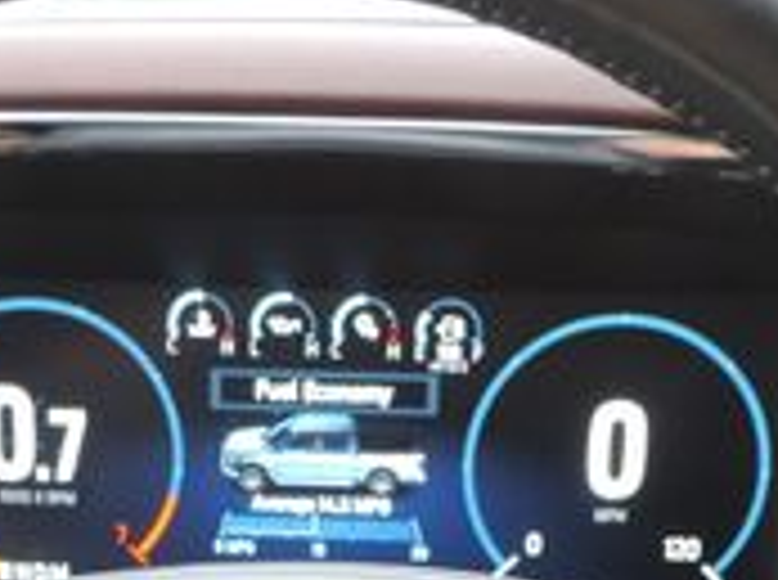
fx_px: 1996
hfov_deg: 22.0
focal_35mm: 89
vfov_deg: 15.2
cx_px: 288
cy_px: 886
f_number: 3
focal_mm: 4.3
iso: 250
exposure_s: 1/30
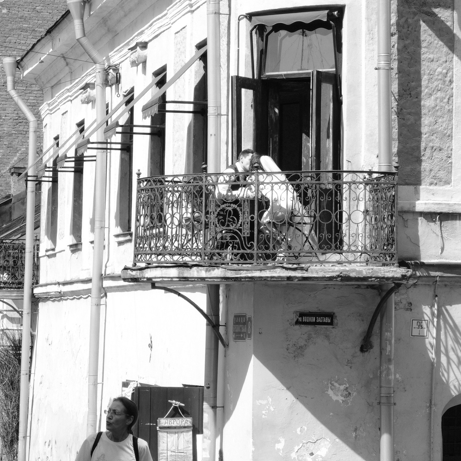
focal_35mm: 124
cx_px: 229
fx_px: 1868
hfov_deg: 14.1
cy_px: 112
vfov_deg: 14.0
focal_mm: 35
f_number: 16
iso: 125
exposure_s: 1/30
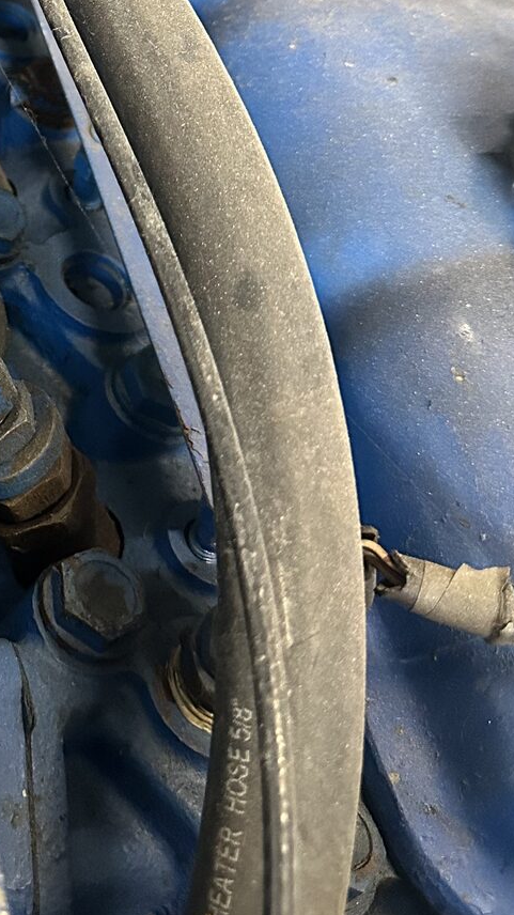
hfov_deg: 20.4
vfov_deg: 35.8
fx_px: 1334
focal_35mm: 55
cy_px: 105
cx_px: -111
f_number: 1.78
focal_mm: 6.86
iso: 640
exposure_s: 1/50
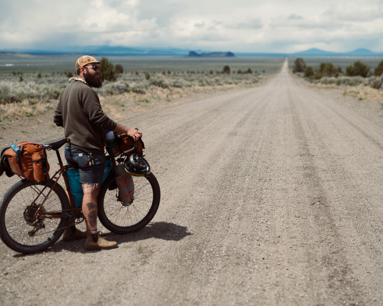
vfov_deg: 26.7
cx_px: 189
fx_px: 646
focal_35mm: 57
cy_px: 154
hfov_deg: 33.0
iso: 100
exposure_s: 1/4000
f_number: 2.5
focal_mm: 50
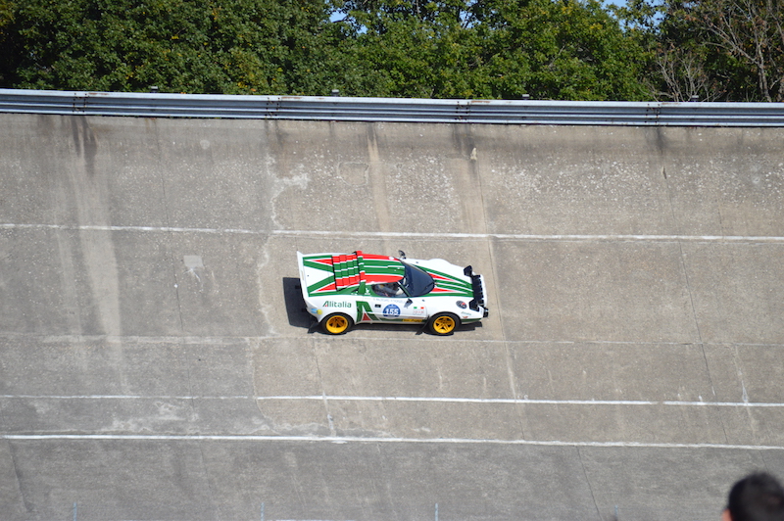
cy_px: 260
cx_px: 392
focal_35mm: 300
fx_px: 6528
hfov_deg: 6.9
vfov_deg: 4.6
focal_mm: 200
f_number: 7.1
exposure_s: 1/2000
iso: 400
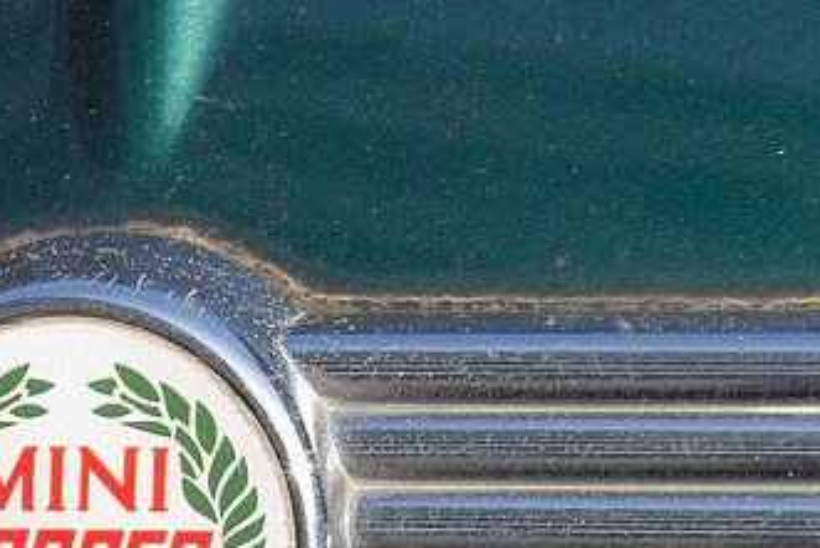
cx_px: -30
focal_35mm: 263
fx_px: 5993
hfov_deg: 7.8
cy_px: 133
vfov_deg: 5.2
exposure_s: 1/125
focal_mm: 50
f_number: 8
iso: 100
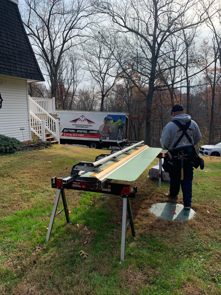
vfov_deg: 67.3
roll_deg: +1.5
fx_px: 221
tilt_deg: -9.6
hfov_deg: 53.1
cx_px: 110
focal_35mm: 26
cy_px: 148
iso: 25
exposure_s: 1/981
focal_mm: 4.25
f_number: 1.8
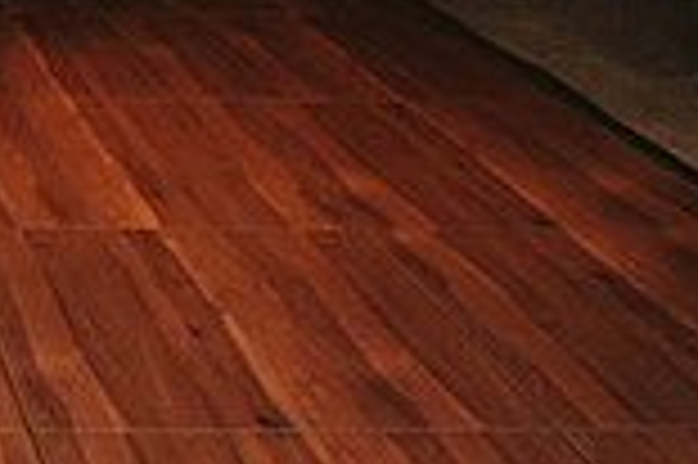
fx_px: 1743
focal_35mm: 90
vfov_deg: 14.6
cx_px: -324
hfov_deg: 19.9
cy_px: -101
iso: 2000
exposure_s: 1/200
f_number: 3.2
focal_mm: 24
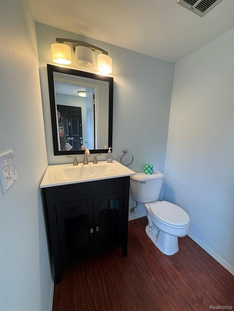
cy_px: 156
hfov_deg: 85.7
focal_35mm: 14
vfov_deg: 102.1
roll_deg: -0.6
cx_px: 117
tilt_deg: -11.6
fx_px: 126
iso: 125
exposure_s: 1/120
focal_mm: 2.22
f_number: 2.2
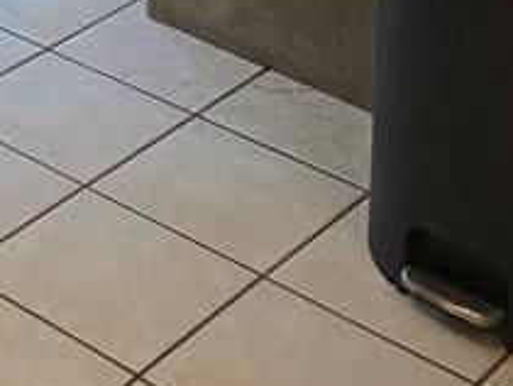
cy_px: -344
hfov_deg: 15.9
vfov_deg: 12.0
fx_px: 1662
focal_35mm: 112
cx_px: -293
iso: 200
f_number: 1.7
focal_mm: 6.3
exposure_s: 1/120
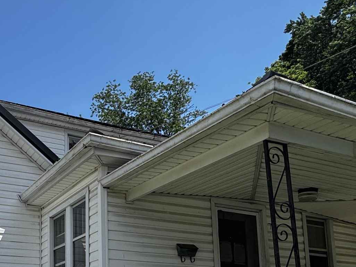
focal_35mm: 42
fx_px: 432
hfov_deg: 42.1
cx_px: 55
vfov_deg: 31.4
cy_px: 276
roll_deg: +0.4
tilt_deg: +7.9
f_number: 2.2
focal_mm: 2.22
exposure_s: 1/1672
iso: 40
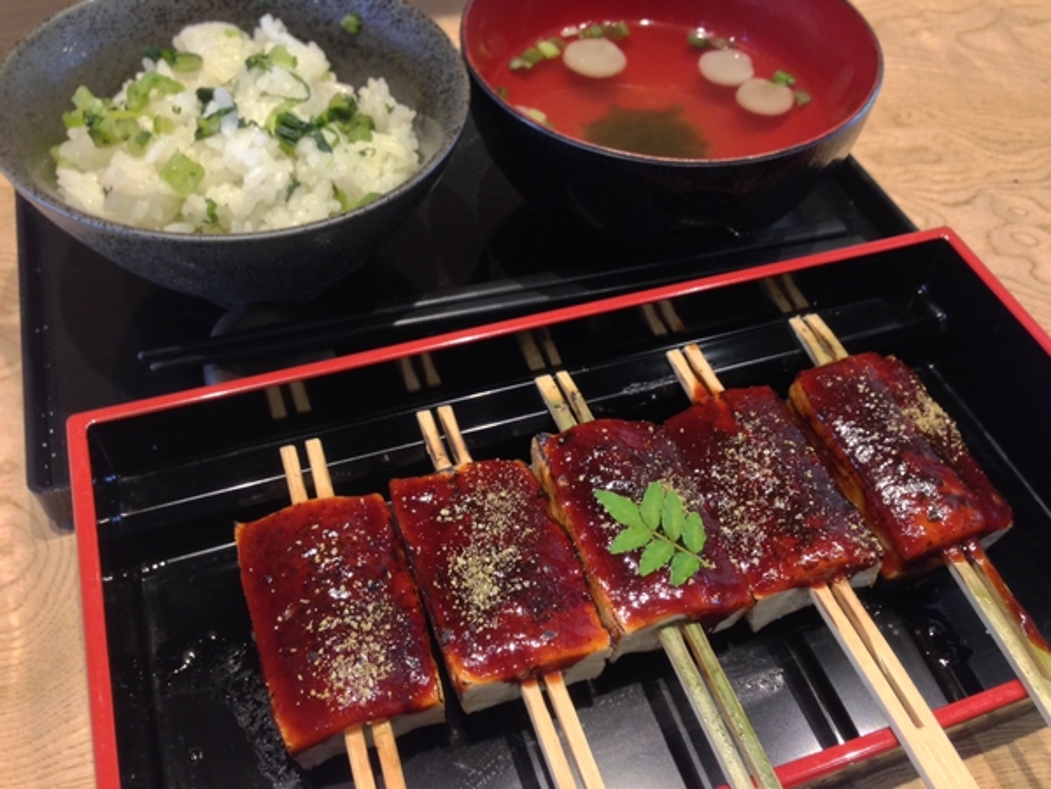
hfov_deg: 55.4
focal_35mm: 33
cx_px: 526
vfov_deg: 42.9
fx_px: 1002
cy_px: 394
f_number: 2.4
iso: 200
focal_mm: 4.12
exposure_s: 1/20
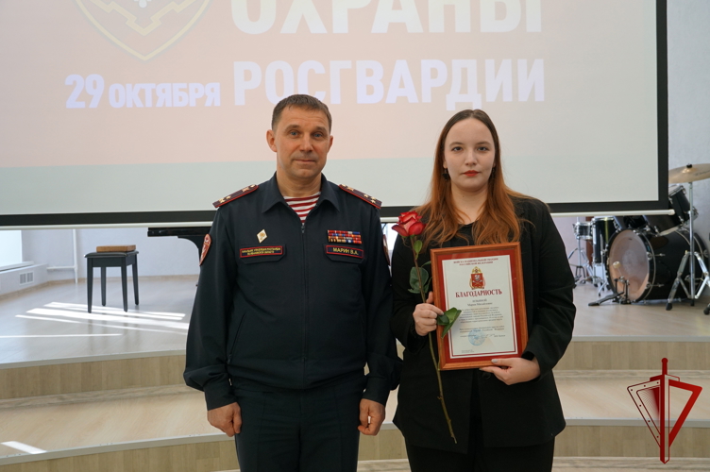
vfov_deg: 35.4
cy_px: 236
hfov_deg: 51.3
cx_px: 355
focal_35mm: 38
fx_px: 739
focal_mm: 25
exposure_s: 1/160
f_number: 4
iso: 800
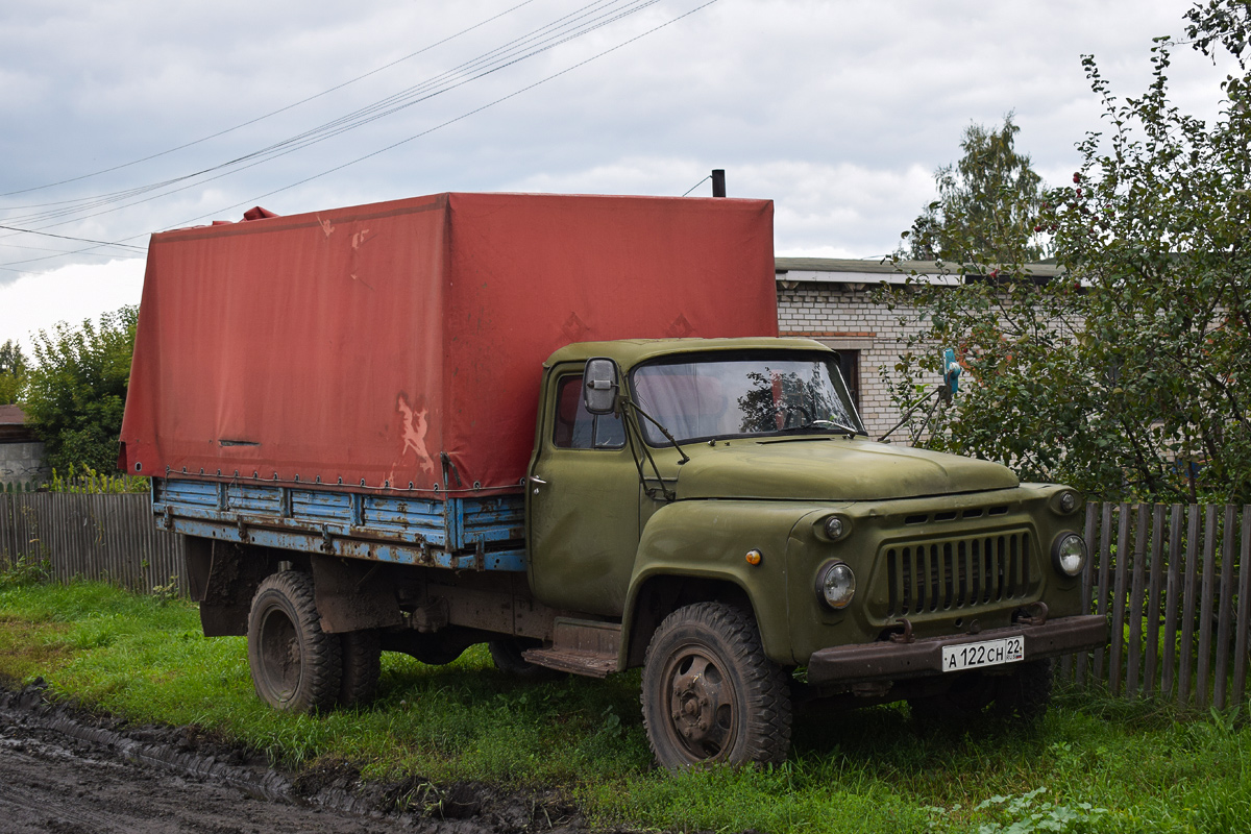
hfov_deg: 38.9
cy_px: 417
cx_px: 626
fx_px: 1772
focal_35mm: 51
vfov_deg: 26.5
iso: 400
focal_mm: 34
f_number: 5.6
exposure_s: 1/320
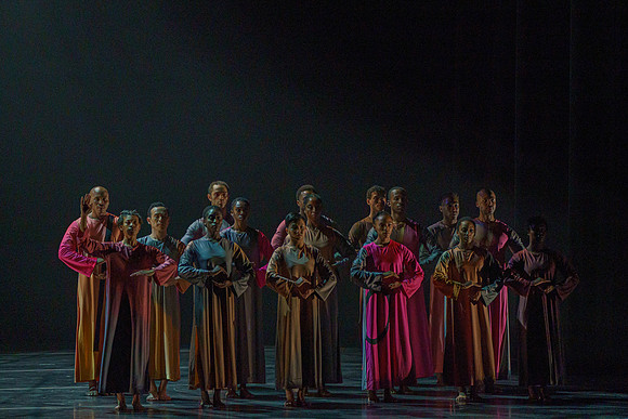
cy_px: 182
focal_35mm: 237
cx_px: 316
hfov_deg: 8.7
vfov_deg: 5.8
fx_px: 4136
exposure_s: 1/250
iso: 6400
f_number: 5.6
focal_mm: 200
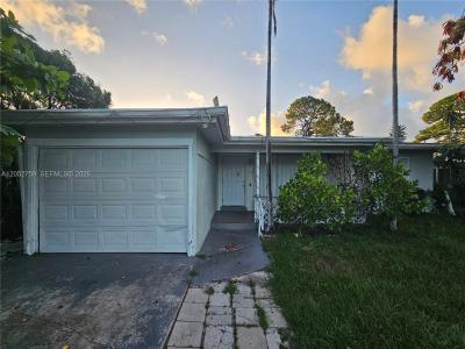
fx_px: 175
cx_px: 232
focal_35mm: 13
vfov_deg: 89.9
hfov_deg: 106.2
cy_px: 174
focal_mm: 2.2
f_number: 2.2
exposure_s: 1/359
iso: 64
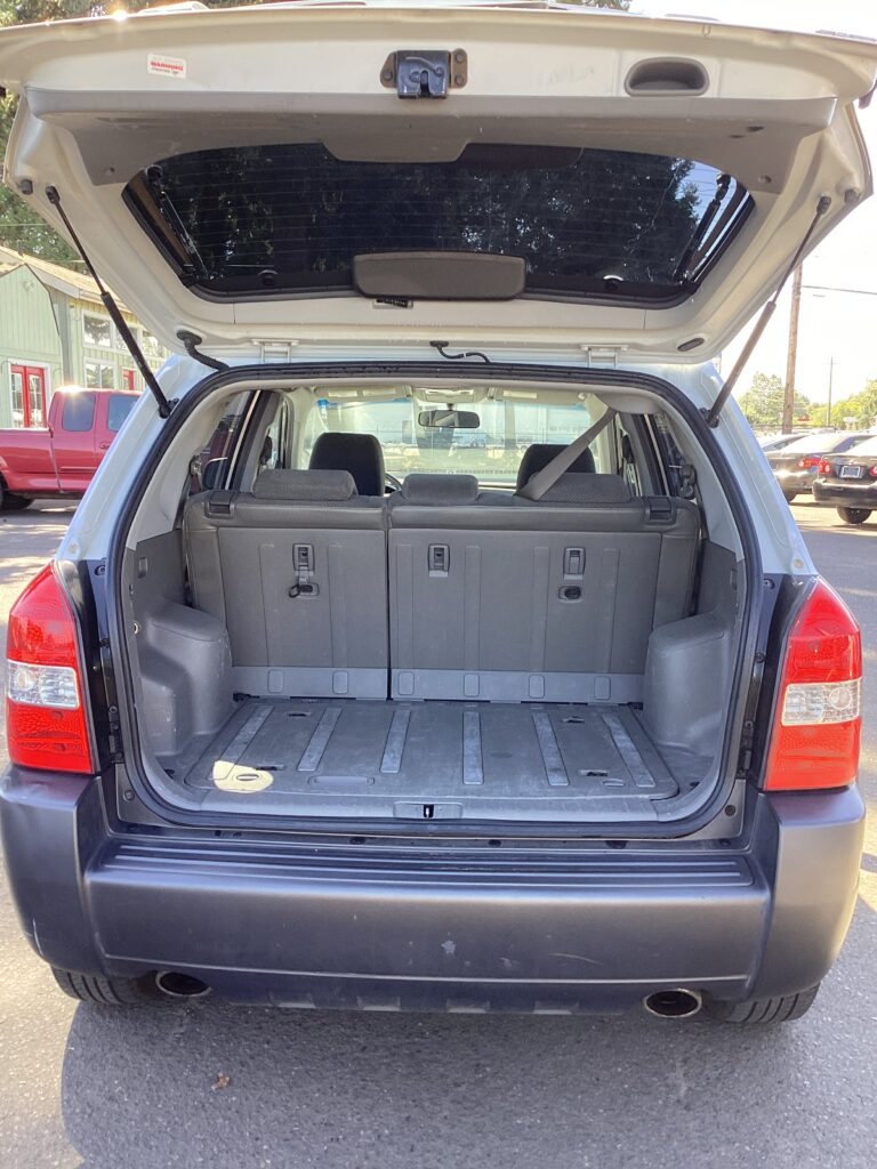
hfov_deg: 45.4
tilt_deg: -7.8
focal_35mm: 31
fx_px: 1047
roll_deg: -1.0
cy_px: 584
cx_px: 438
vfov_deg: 58.4
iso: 50
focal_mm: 3.3
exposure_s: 1/120
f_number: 2.4
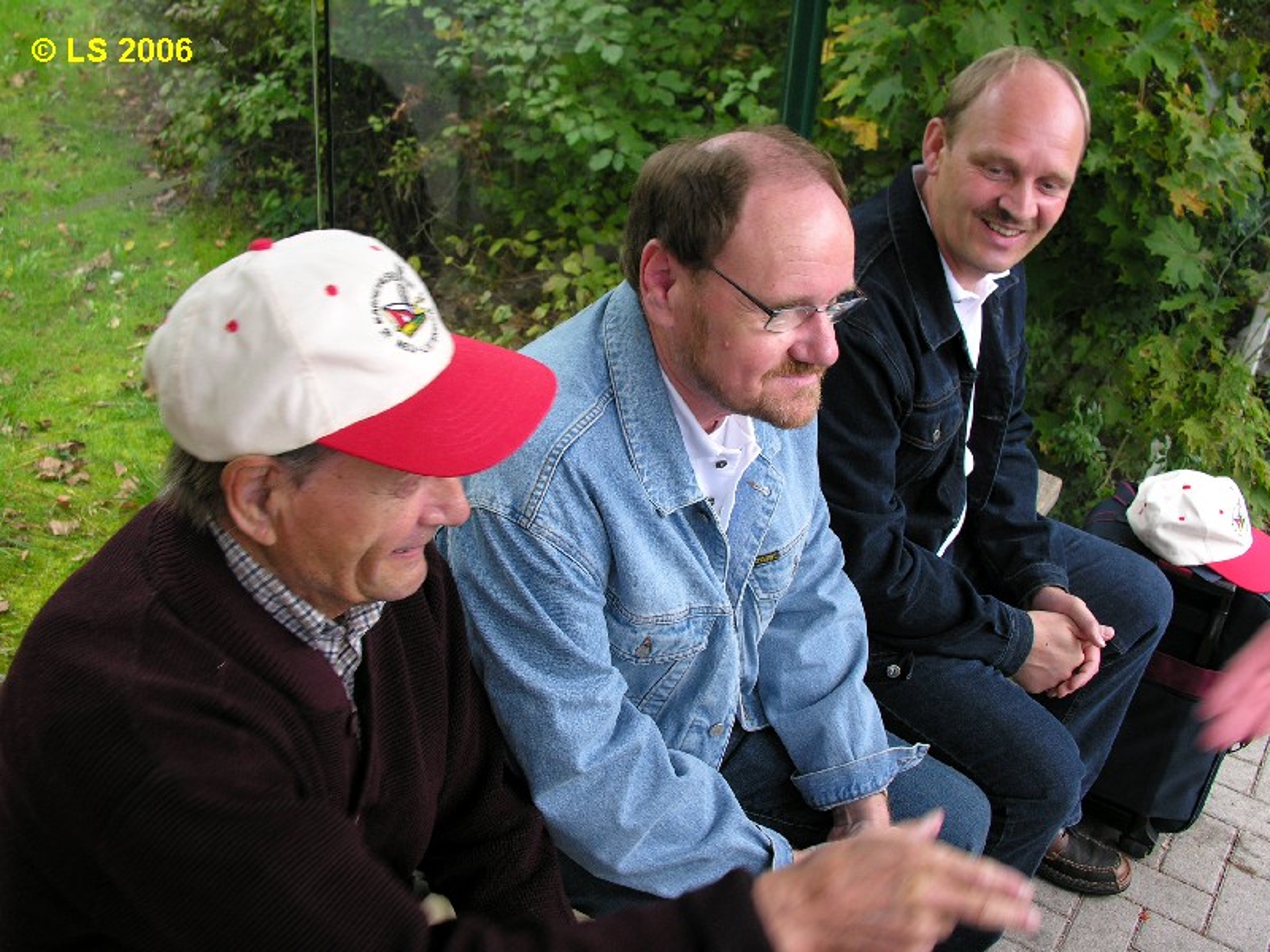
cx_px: 635
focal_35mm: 35
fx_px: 1284
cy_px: 476
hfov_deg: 52.6
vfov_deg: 40.7
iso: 50
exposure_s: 1/36.2
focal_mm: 8.9
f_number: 2.8
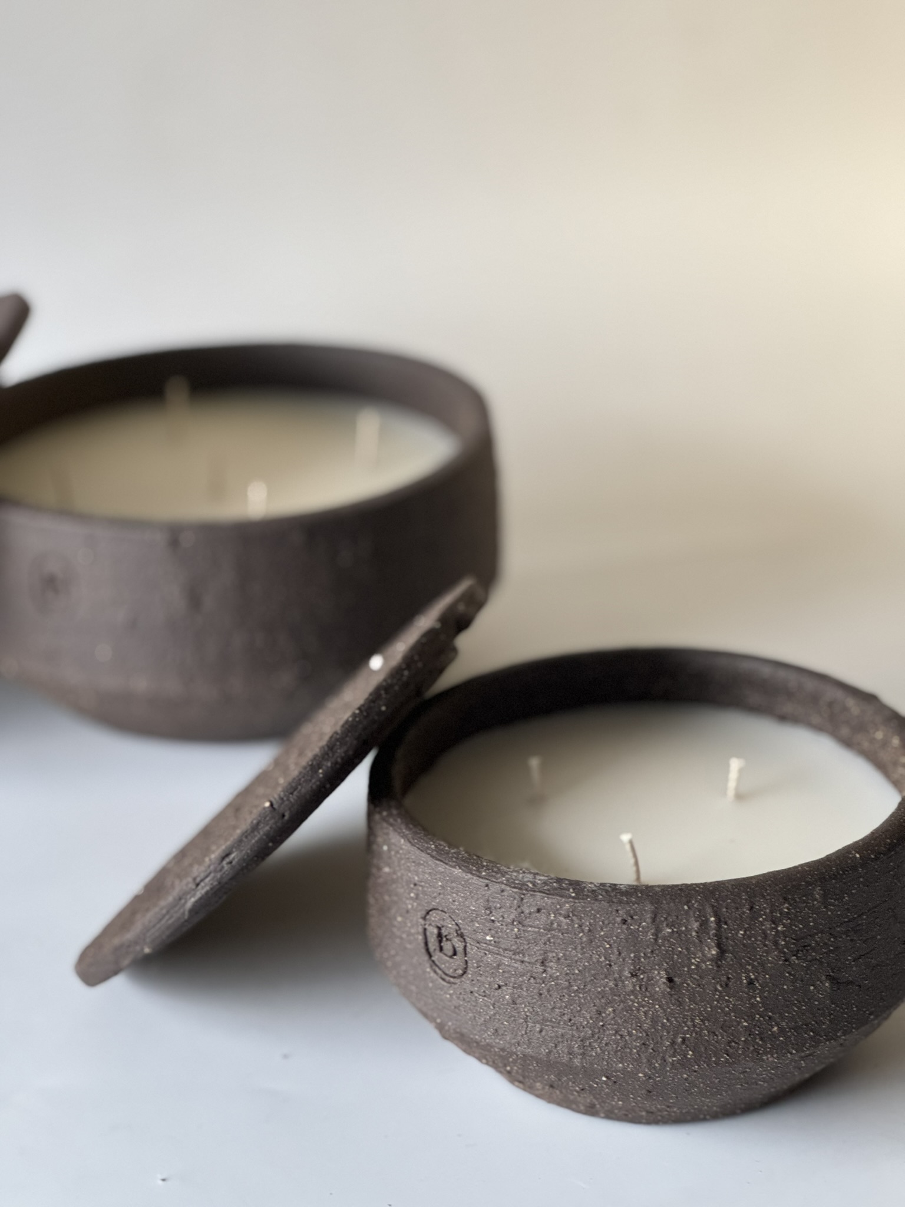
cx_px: 452
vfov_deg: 25.3
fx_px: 2684
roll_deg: +2.8
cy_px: 604
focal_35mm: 77
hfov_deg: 19.1
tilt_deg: -22.6
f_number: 2.8
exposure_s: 1/50
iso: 200
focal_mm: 9
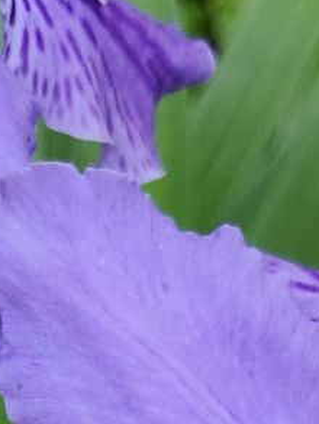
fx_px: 1928
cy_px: 946
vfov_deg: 11.0
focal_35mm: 157
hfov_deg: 9.4
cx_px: 44
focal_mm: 5.54
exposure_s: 1/120
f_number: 1.8
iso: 200
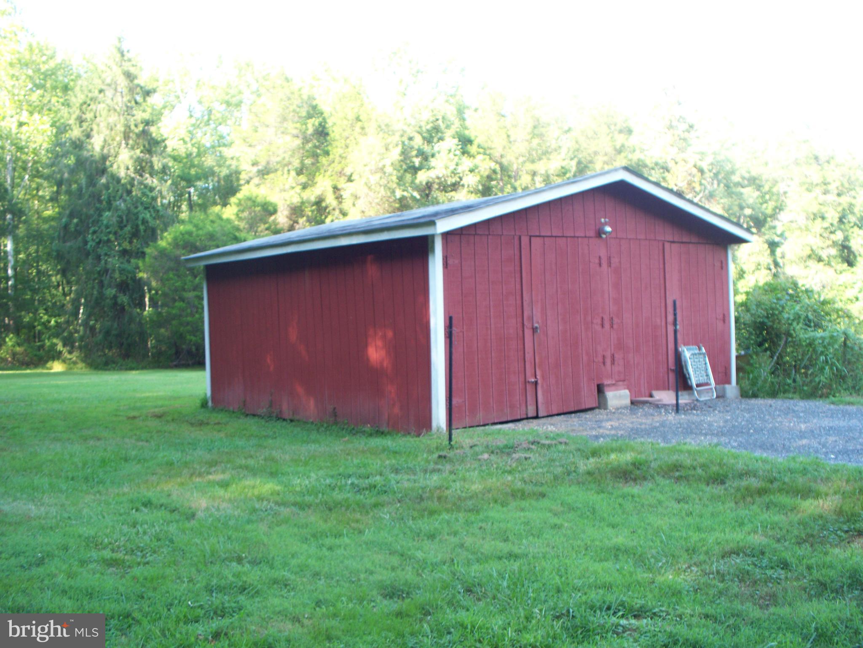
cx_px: 432
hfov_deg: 51.4
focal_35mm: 36
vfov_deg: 39.7
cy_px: 324
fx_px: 898
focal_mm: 7.54
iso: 80
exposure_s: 1/60
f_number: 2.8
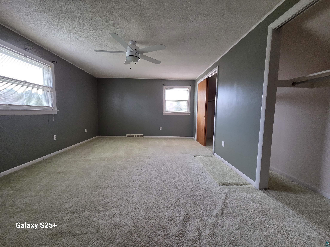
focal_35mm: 13
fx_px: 124
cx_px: 165
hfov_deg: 106.2
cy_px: 124
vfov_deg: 89.9
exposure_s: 1/120
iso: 160
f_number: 2.2
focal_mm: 2.2
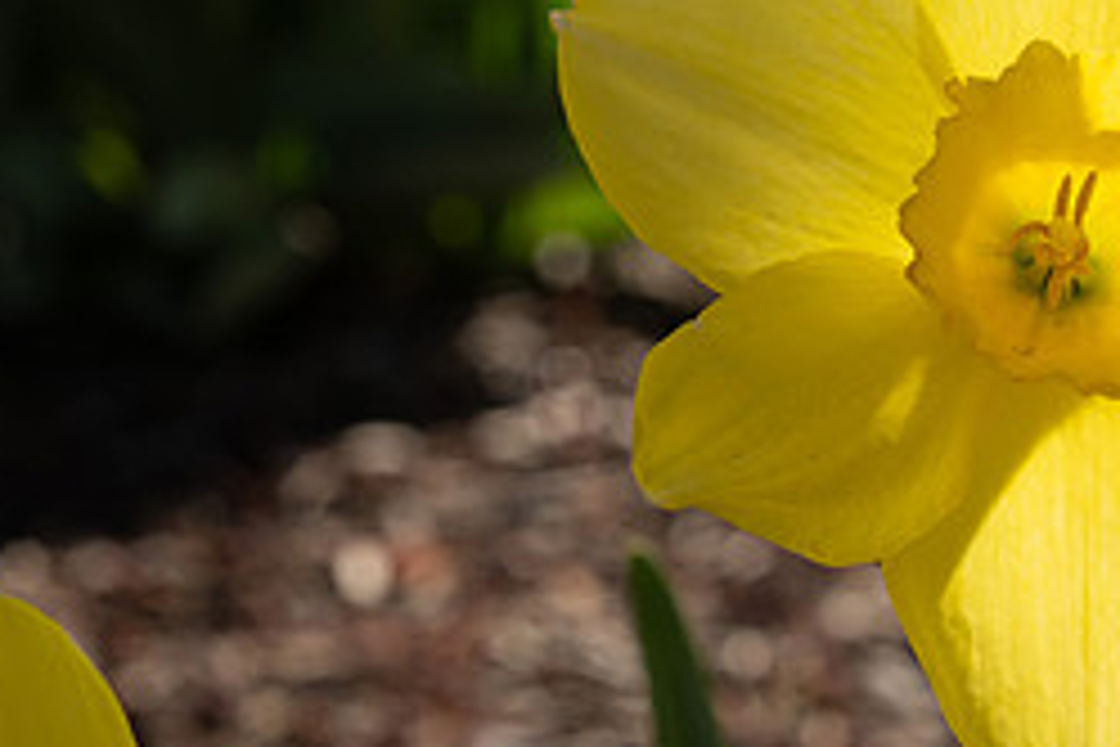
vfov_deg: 9.8
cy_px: 317
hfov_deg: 14.6
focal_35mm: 140
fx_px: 4355
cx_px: 841
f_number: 11
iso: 320
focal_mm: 60
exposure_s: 1/320
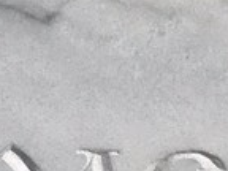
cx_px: -33
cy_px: 293
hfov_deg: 12.4
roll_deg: -0.9
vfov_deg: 9.1
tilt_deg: -34.0
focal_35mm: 156
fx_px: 1028
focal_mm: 3.99
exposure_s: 1/5650
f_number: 1.8
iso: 25
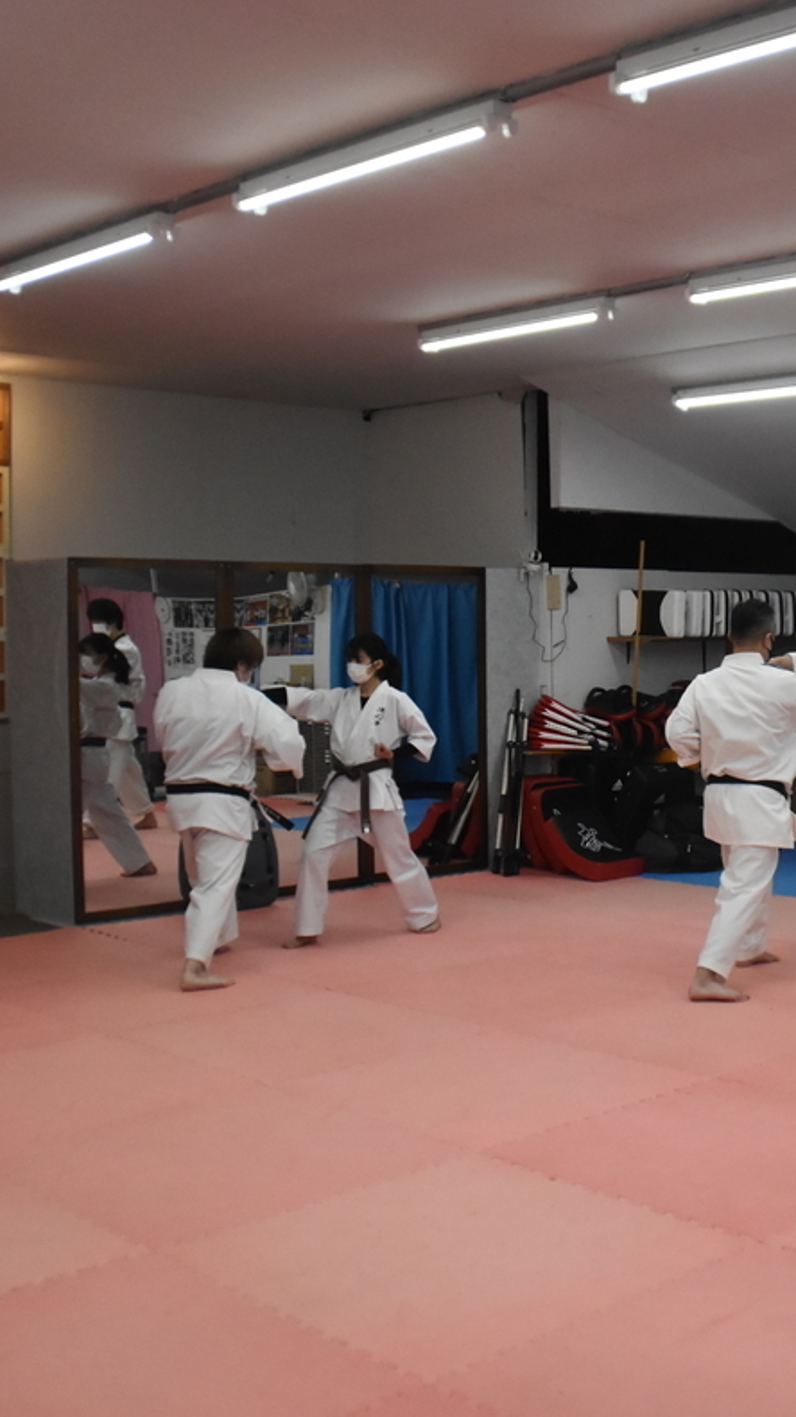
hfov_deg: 26.8
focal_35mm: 43
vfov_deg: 47.4
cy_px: 715
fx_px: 1615
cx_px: 699
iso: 2500
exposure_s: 1/500
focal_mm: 18
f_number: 3.5
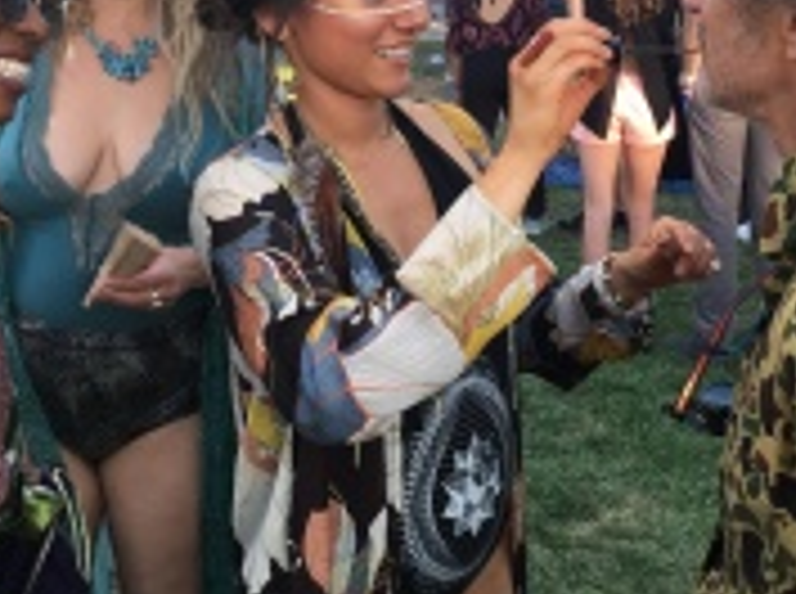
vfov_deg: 24.0
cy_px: 135
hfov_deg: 31.9
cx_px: 549
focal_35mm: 60
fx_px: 1377
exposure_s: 1/120
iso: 32
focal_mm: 4.15
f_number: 2.2
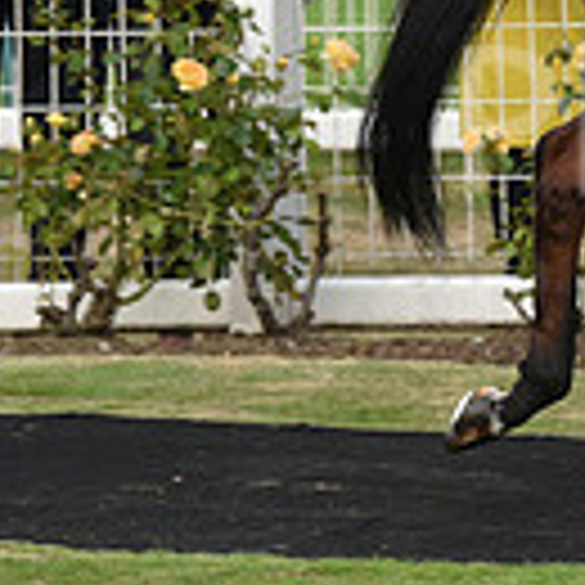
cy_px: -88
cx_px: 1044
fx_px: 12371
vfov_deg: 2.7
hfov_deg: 2.7
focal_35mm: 647
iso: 800
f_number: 5.6
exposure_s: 1/320
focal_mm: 170
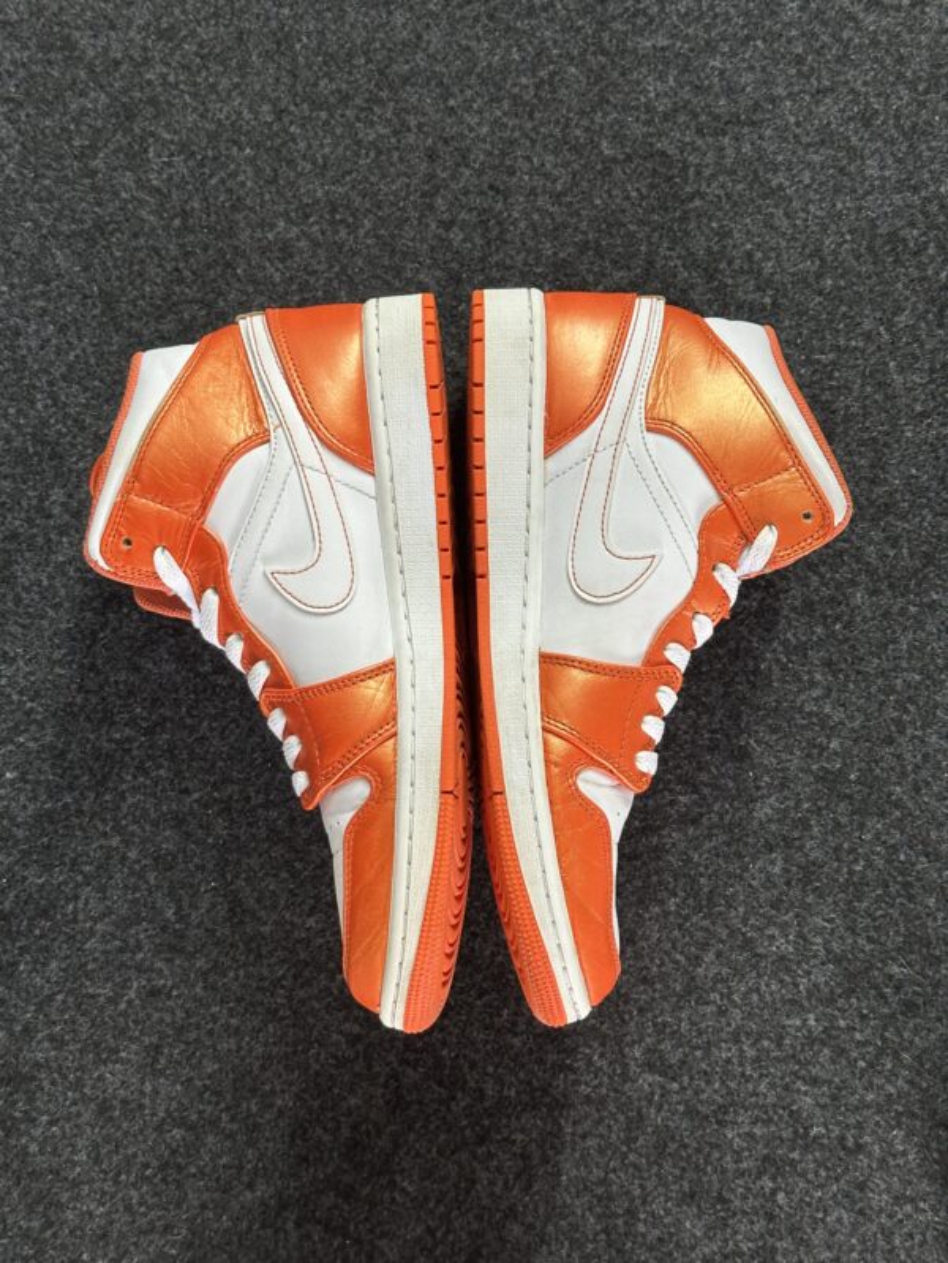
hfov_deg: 30.3
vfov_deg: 39.6
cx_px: 474
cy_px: 632
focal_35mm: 48
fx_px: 1751
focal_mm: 6.86
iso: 200
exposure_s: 1/50
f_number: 1.78
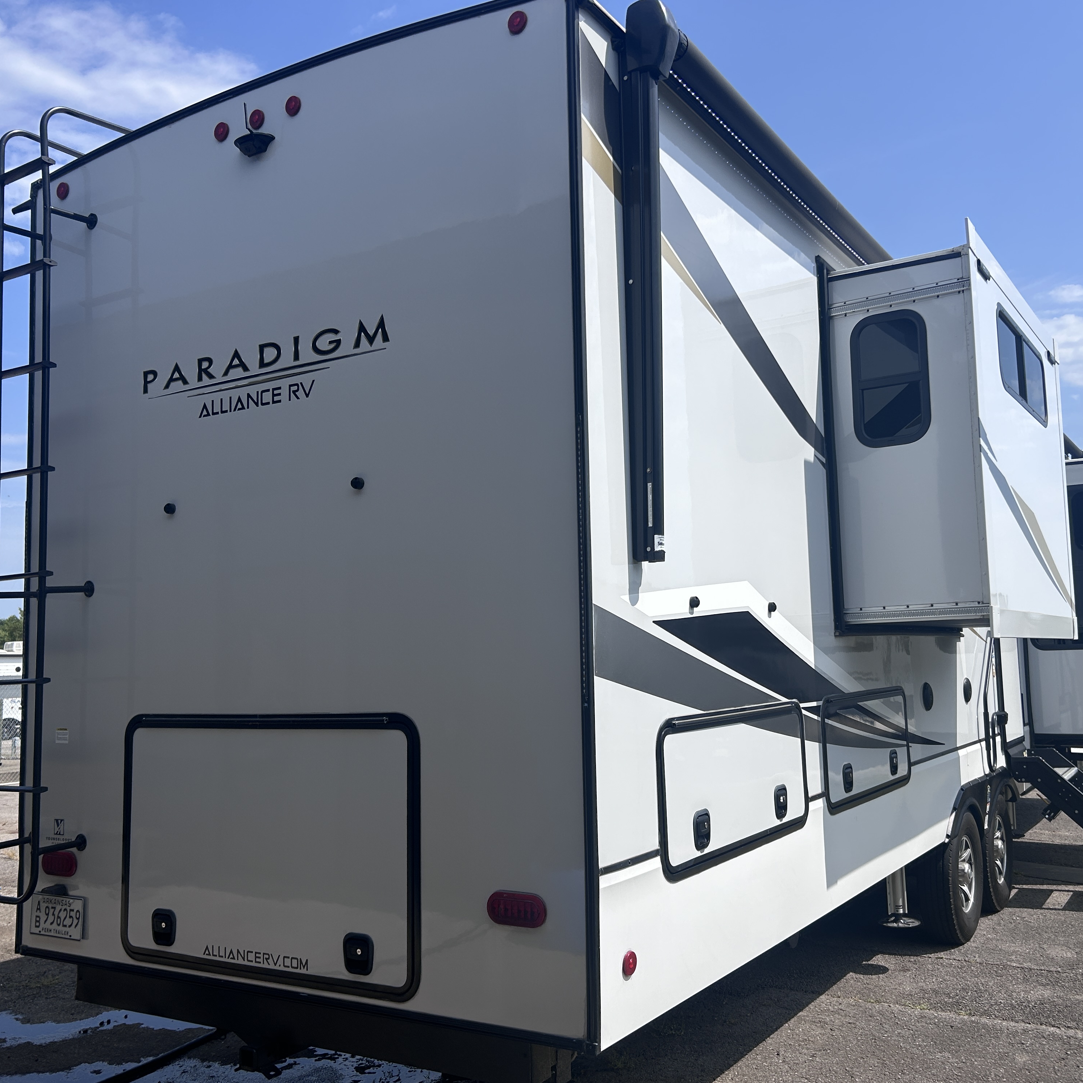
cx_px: 613
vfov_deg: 52.5
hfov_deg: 52.4
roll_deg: +2.9
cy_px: 546
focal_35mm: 31
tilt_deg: +5.9
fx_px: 1097
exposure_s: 1/6211
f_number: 1.5
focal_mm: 5.7
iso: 50
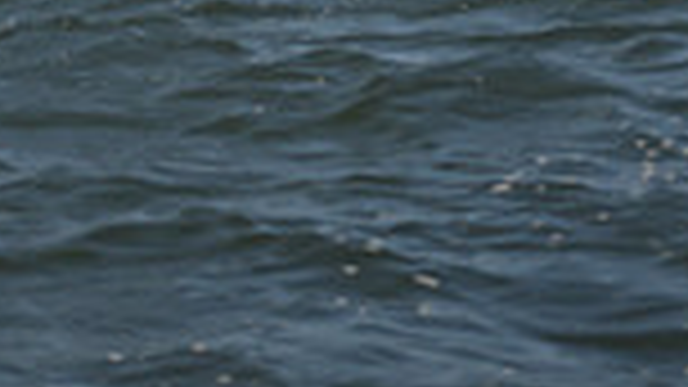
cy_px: -886
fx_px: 5071
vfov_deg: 4.2
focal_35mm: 278
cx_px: 7
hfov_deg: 7.7
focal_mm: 70
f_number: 3.2
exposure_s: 1/1600
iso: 250
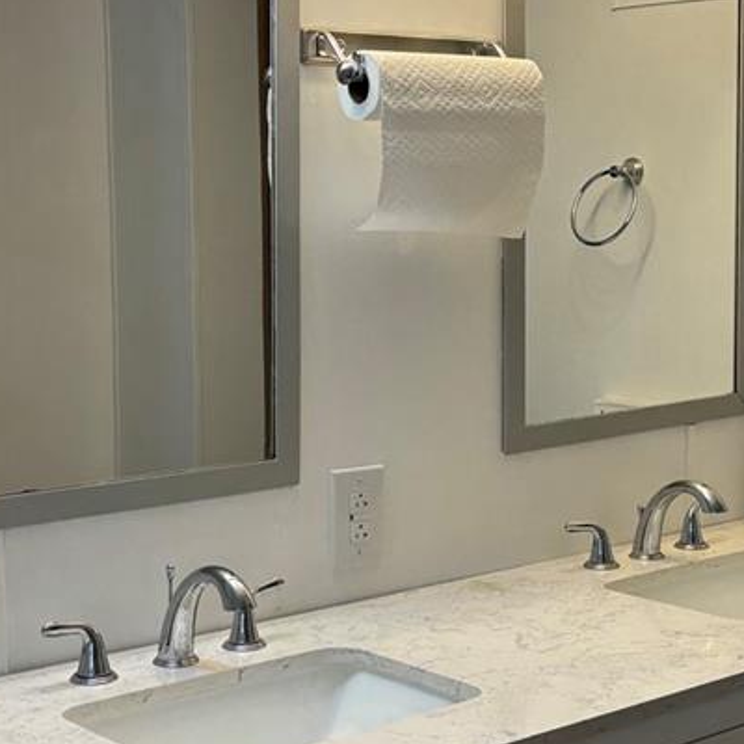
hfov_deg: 24.9
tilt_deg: -3.5
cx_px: 485
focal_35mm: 69
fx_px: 1678
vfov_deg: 25.0
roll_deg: -0.9
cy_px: 361
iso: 40
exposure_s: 1/120
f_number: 1.6
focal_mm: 5.96
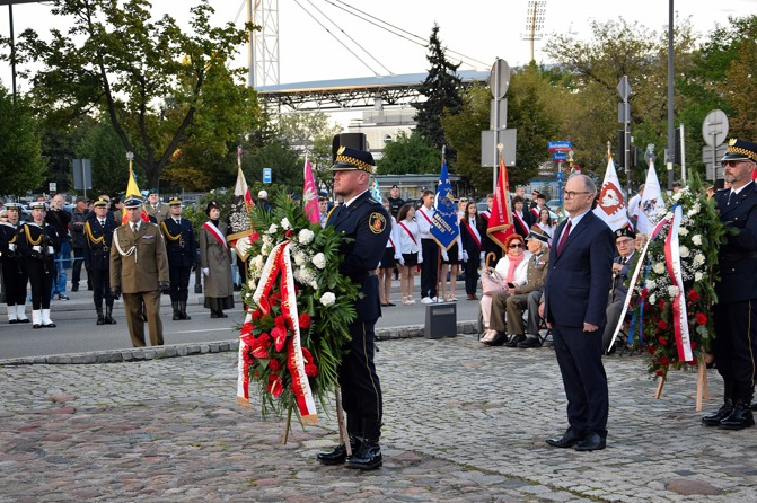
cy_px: 251
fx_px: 1470
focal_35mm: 70
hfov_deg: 28.9
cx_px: 416
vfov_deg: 19.4
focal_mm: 42
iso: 400
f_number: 5.6
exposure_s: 1/125
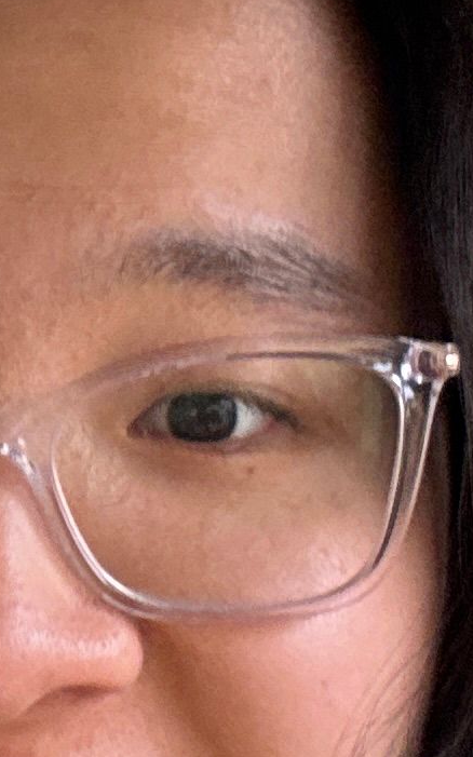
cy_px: 742
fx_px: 2888
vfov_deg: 14.7
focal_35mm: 140
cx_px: -208
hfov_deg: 9.1
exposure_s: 1/60
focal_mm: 2.69
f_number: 1.9
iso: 100
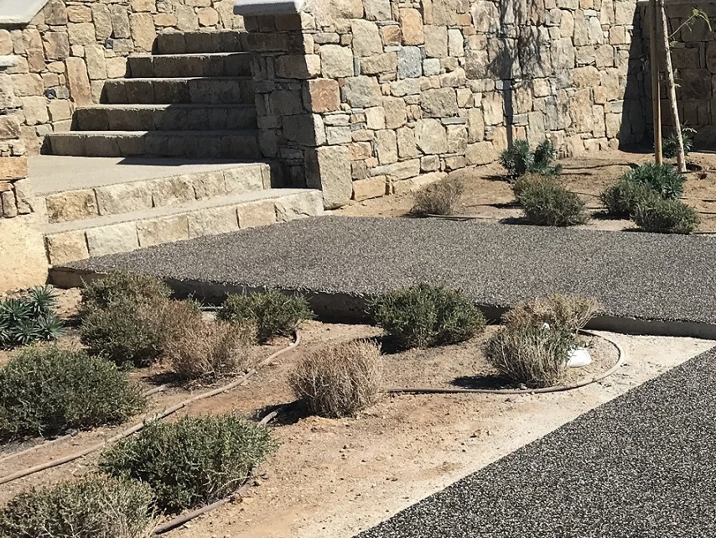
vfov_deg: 24.4
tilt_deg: -16.7
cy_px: 433
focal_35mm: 59
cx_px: 699
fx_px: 1221
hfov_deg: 30.6
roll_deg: +2.5
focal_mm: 3.99
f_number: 1.8
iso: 20
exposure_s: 1/2994
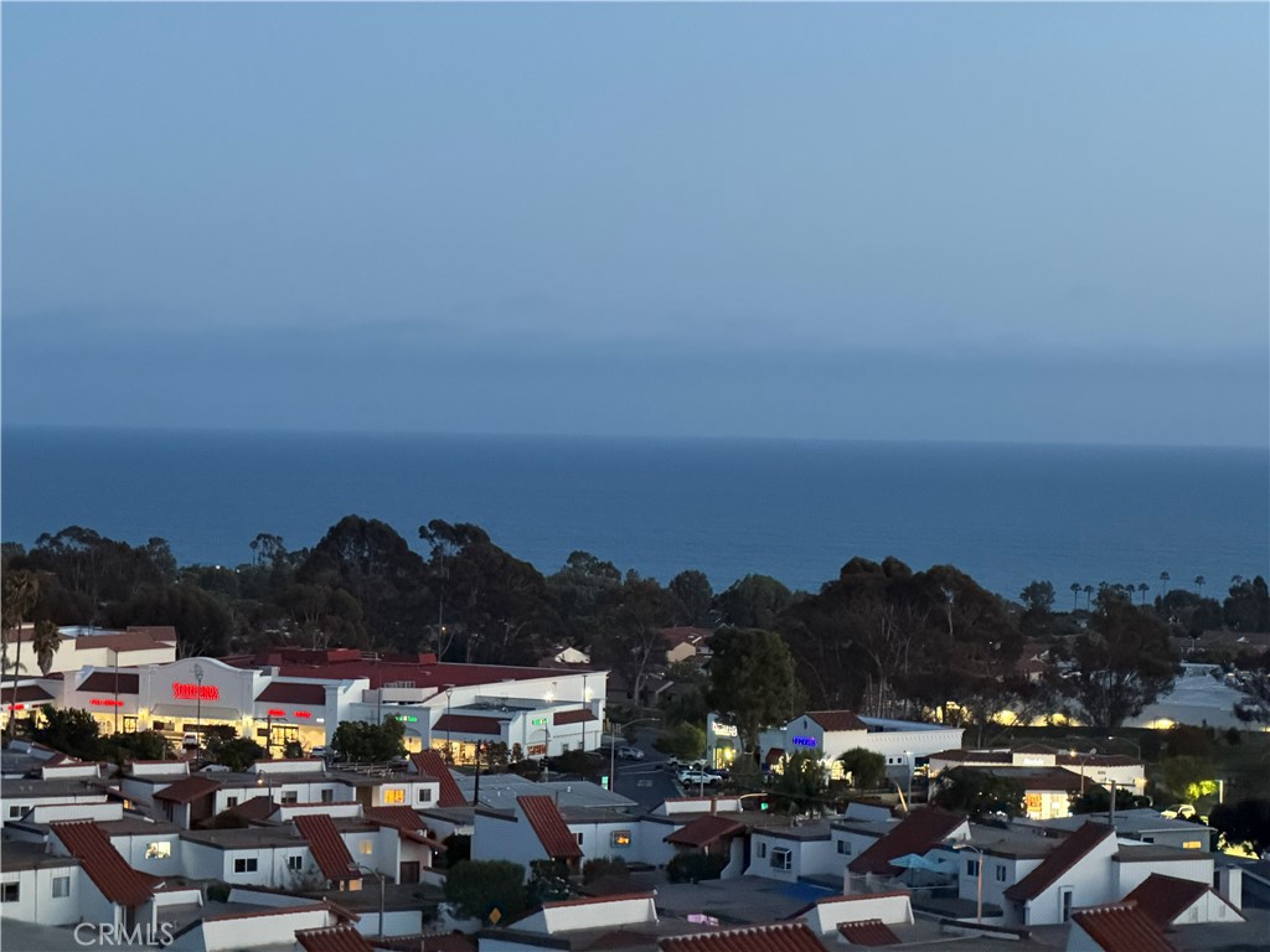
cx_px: 635
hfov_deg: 19.6
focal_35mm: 100
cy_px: 476
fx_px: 3669
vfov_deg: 14.8
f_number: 2.8
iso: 2000
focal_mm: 16.89
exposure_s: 1/30
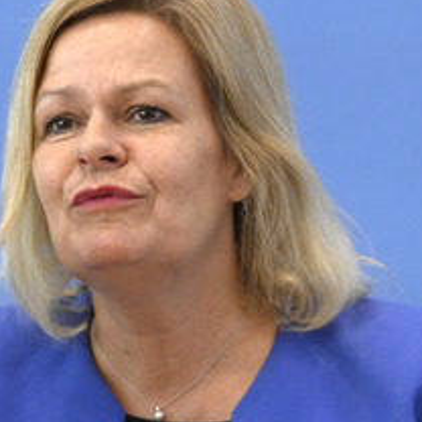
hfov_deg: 7.3
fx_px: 3296
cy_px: 243
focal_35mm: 239
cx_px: 98
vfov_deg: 7.3
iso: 3200
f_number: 5.6
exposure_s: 1/1000
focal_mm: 130
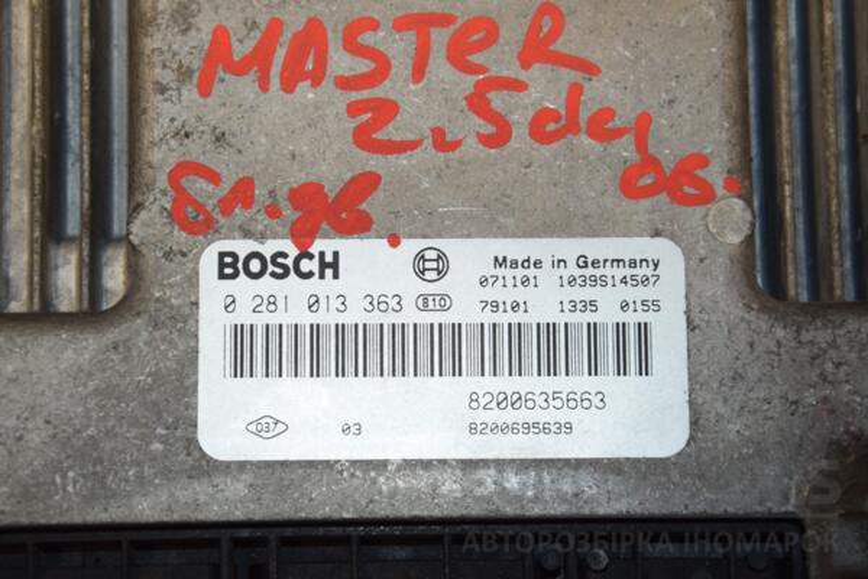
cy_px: 290
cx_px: 434
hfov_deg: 16.1
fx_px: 3074
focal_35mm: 128
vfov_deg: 10.8
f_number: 8
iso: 800
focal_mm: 85
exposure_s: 1/200
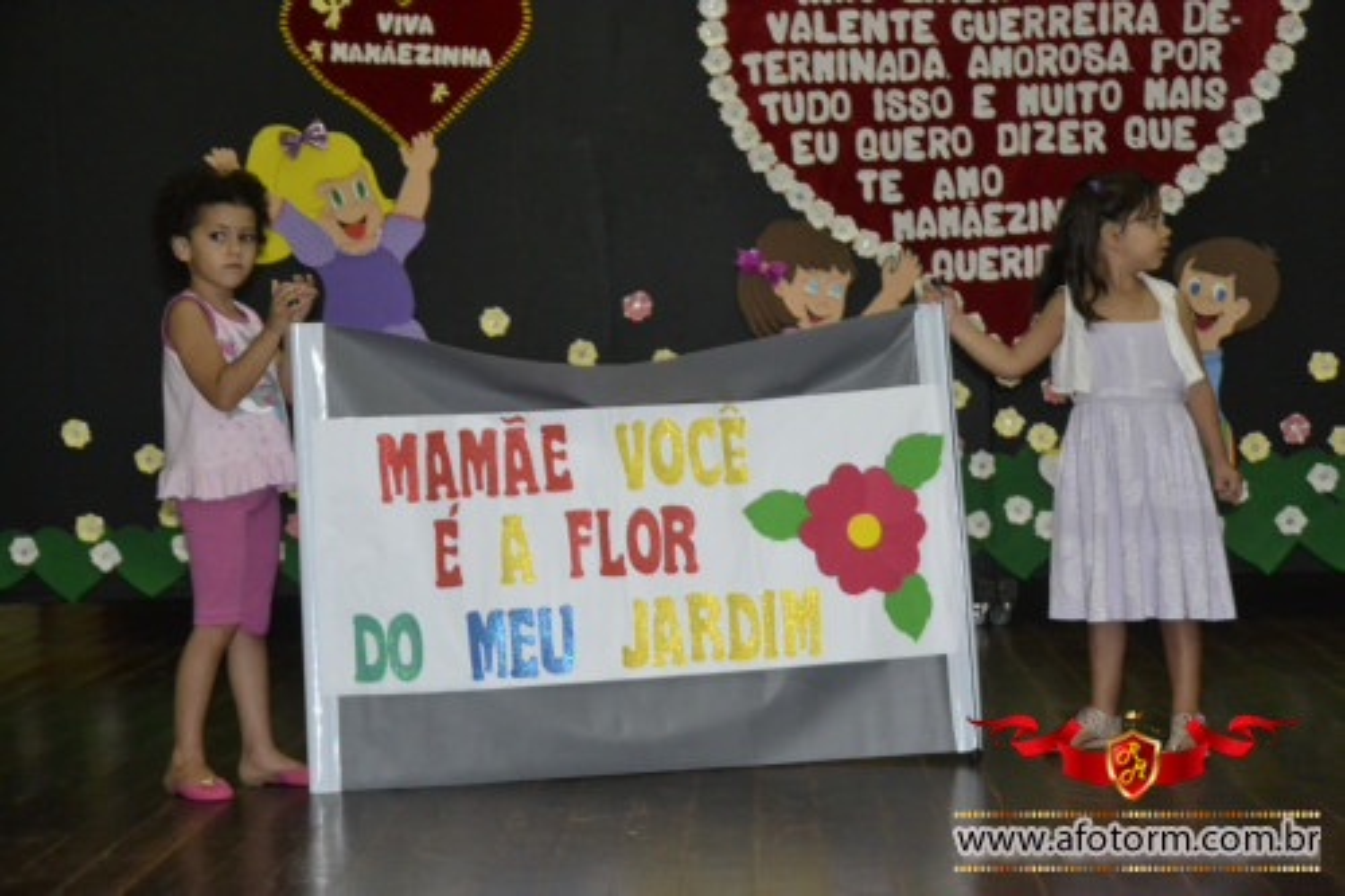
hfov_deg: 28.1
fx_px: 2689
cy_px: 448
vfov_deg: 18.9
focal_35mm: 72
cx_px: 672
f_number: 4.8
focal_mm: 48
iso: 3200
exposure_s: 1/60
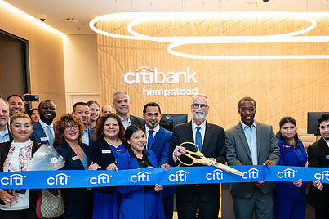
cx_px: 212
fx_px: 384
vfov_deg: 31.5
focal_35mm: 42
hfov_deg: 45.9
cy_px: 154
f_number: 3.2
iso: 400
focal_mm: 28
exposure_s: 1/200
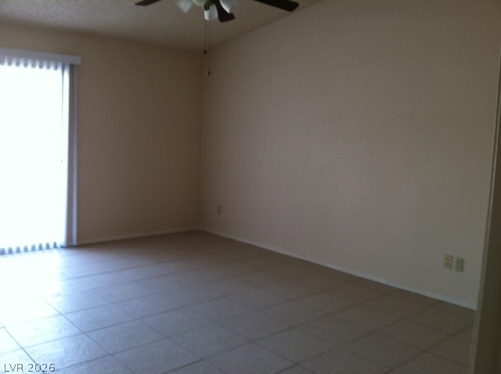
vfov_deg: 40.6
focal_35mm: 35
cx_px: 250
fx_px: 506
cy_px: 187
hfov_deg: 52.7
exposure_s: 1/24
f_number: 2.8
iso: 80
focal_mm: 3.85
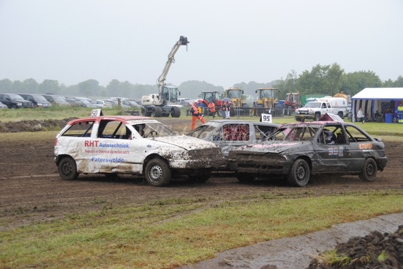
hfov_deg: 33.4
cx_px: 202
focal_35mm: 60
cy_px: 134
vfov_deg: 22.7
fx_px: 672
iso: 280
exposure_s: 1/500
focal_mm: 40
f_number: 4.8
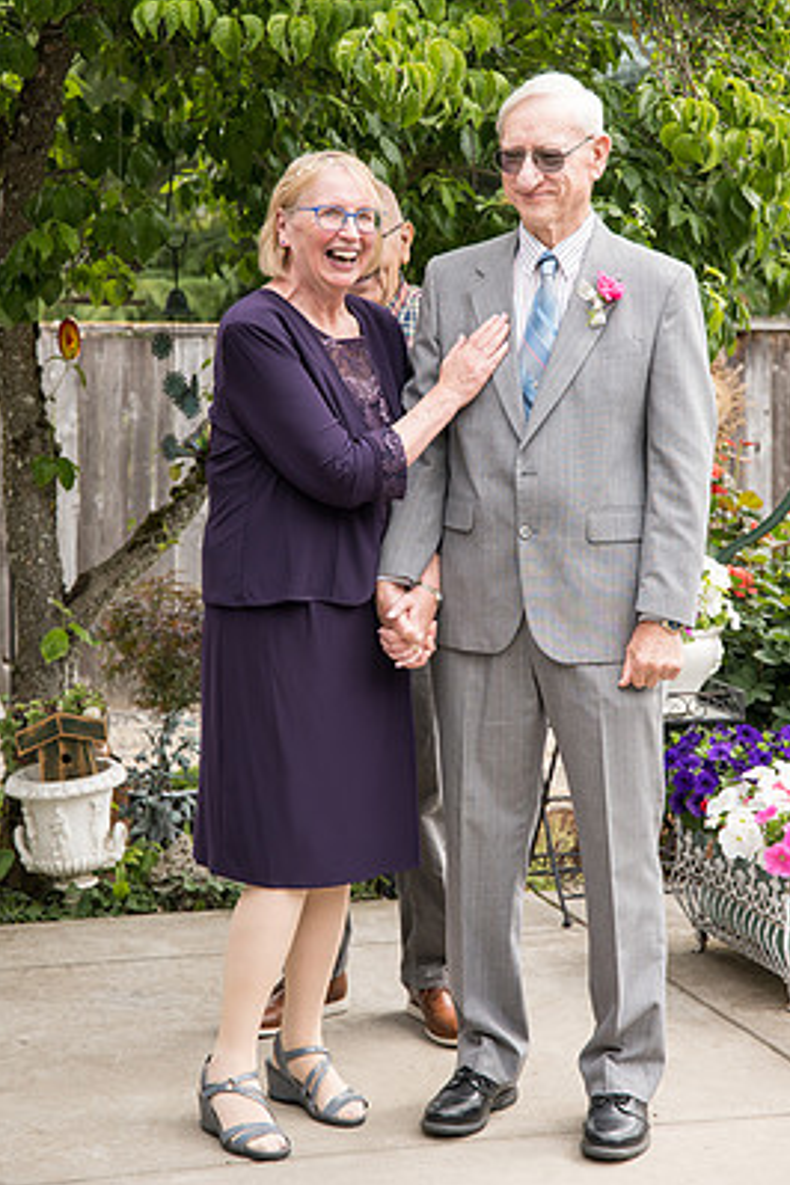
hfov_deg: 17.3
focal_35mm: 79
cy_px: 552
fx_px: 2600
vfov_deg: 25.7
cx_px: 437
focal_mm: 70
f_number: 5
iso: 400
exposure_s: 1/500
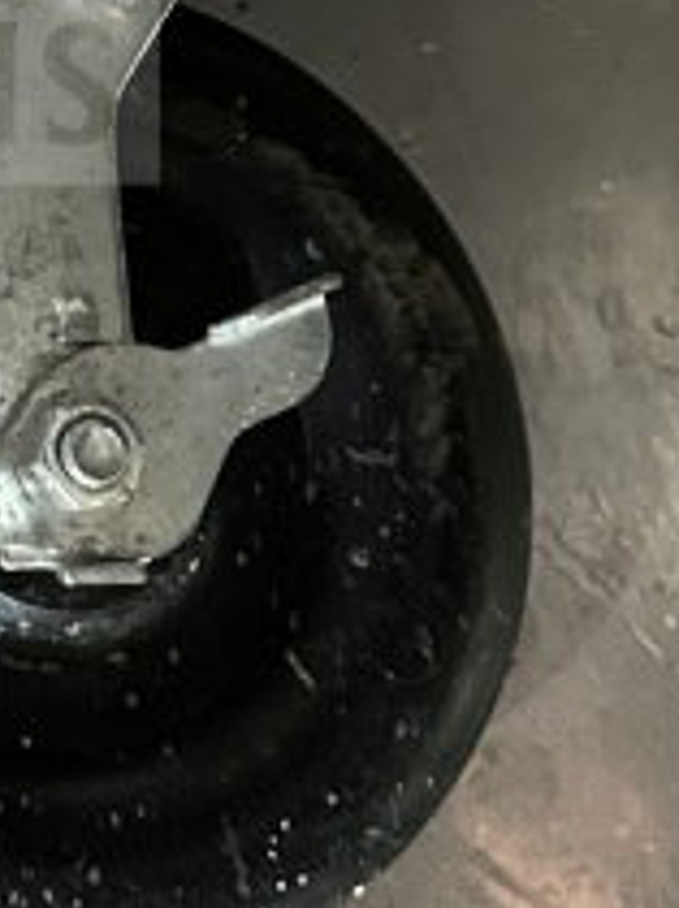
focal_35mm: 93
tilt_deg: -73.6
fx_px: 2437
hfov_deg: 14.8
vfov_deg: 19.9
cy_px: -158
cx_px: -329
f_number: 1.78
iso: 1000
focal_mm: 6.86
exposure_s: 1/32
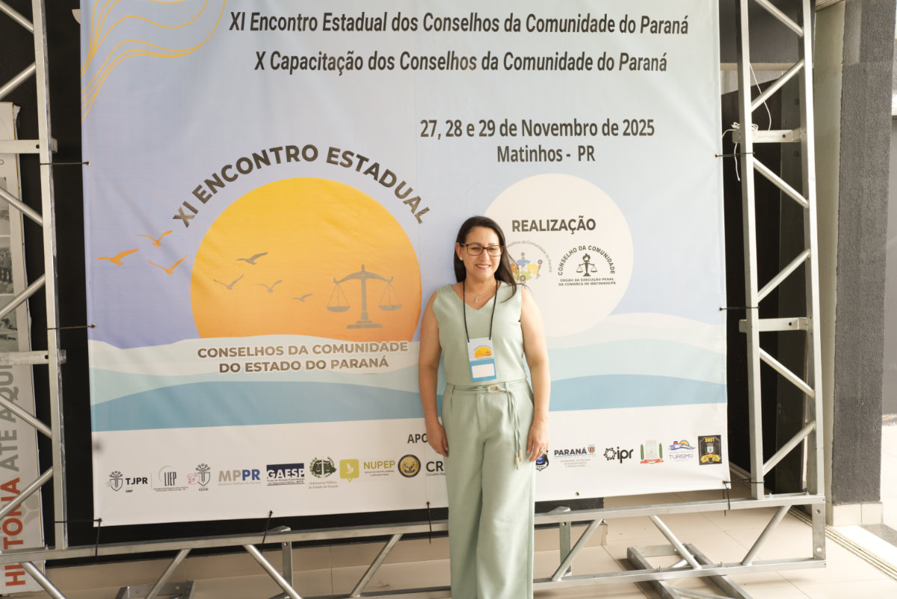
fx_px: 872
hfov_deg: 54.4
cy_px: 300
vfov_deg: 37.9
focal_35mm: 35
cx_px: 448
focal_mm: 35
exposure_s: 1/100
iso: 500
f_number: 4.5
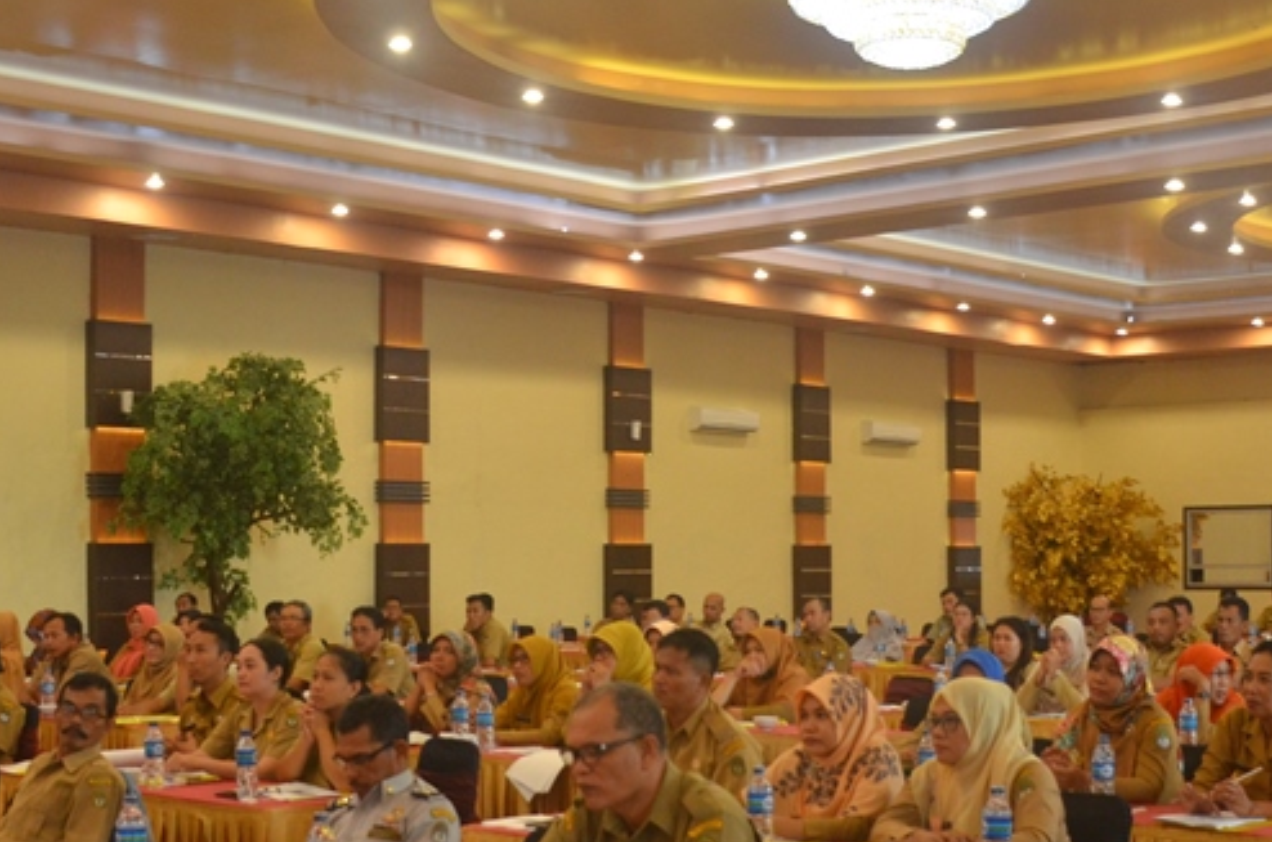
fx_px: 1974
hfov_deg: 35.7
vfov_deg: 24.0
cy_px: 561
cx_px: 605
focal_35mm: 56
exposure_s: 1/50
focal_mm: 18
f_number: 3.5
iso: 800
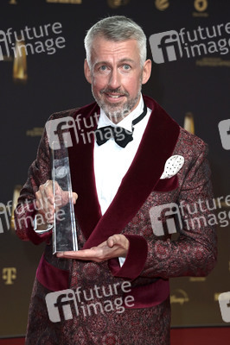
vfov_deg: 20.8
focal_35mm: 98
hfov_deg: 13.9
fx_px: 941
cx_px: 115
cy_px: 172
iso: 1250
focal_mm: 98
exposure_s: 1/250
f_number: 5.6
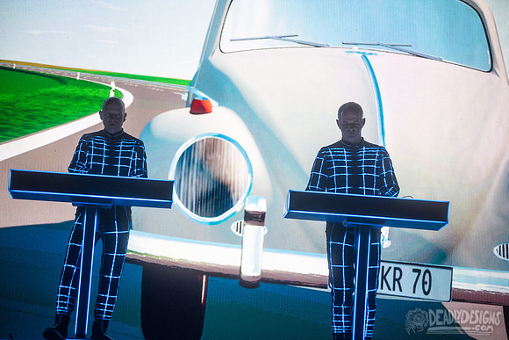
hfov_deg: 12.1
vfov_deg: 8.1
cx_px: 254
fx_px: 2404
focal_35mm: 170
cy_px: 170
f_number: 3.2
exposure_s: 1/320
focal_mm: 170
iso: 2500
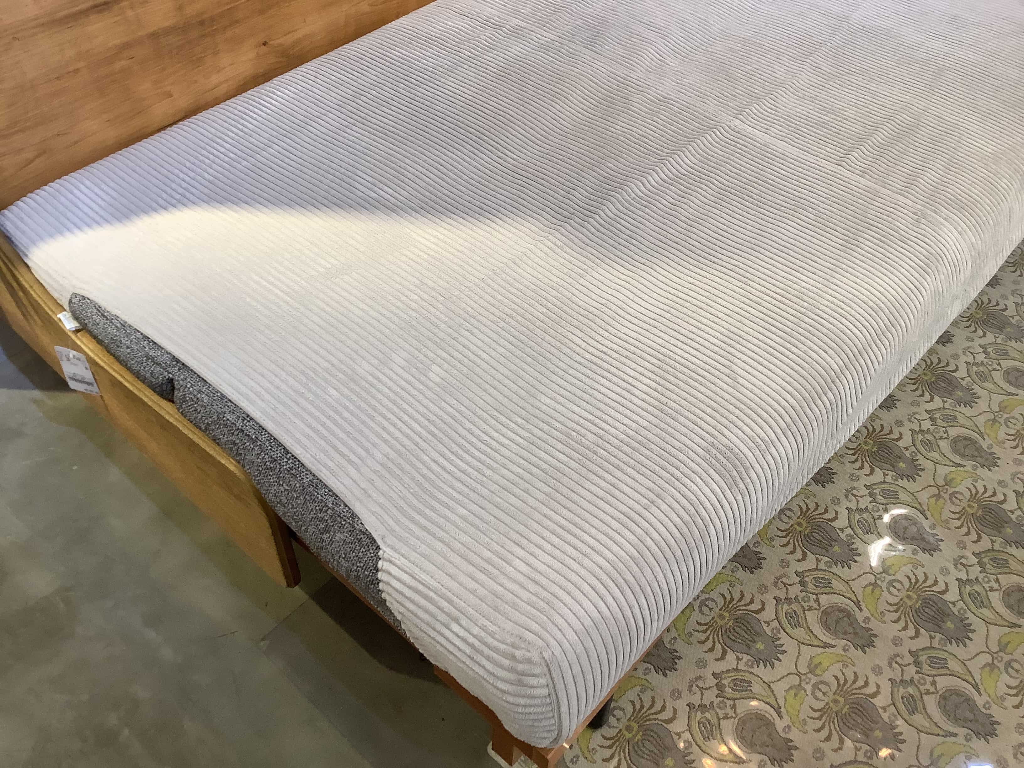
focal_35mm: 31
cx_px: 512
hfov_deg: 58.4
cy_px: 384
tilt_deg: -48.8
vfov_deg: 45.4
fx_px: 917
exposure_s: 1/60
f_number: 2.4
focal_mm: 3.3
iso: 80
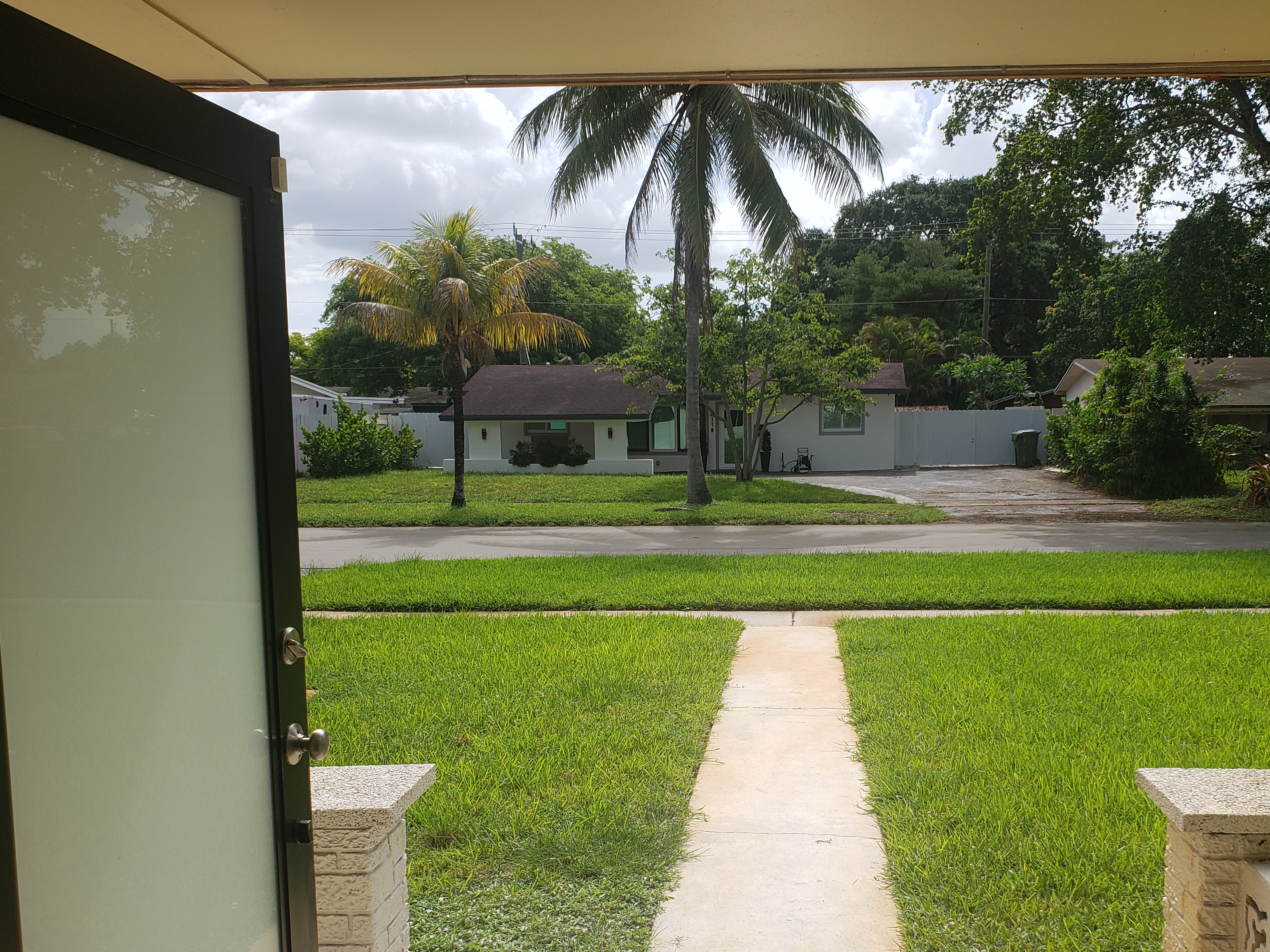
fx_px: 1247
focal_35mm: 34
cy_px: 571
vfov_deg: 41.6
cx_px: 754
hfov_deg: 53.6
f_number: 2.4
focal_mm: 4.3
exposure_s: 1/1199
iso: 50
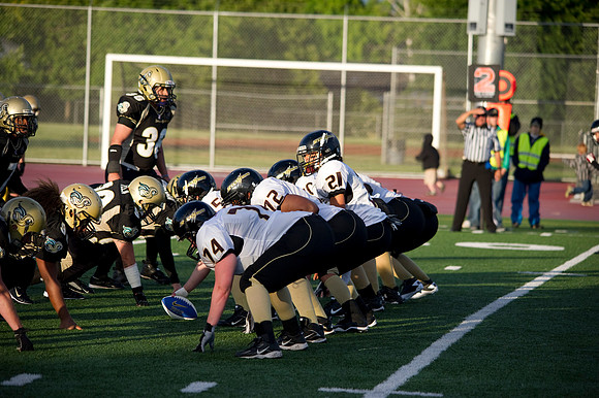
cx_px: 300
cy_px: 199
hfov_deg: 9.0
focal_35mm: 230
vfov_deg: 6.0
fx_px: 3825
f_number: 5.6
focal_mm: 230
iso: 560
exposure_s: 1/1000
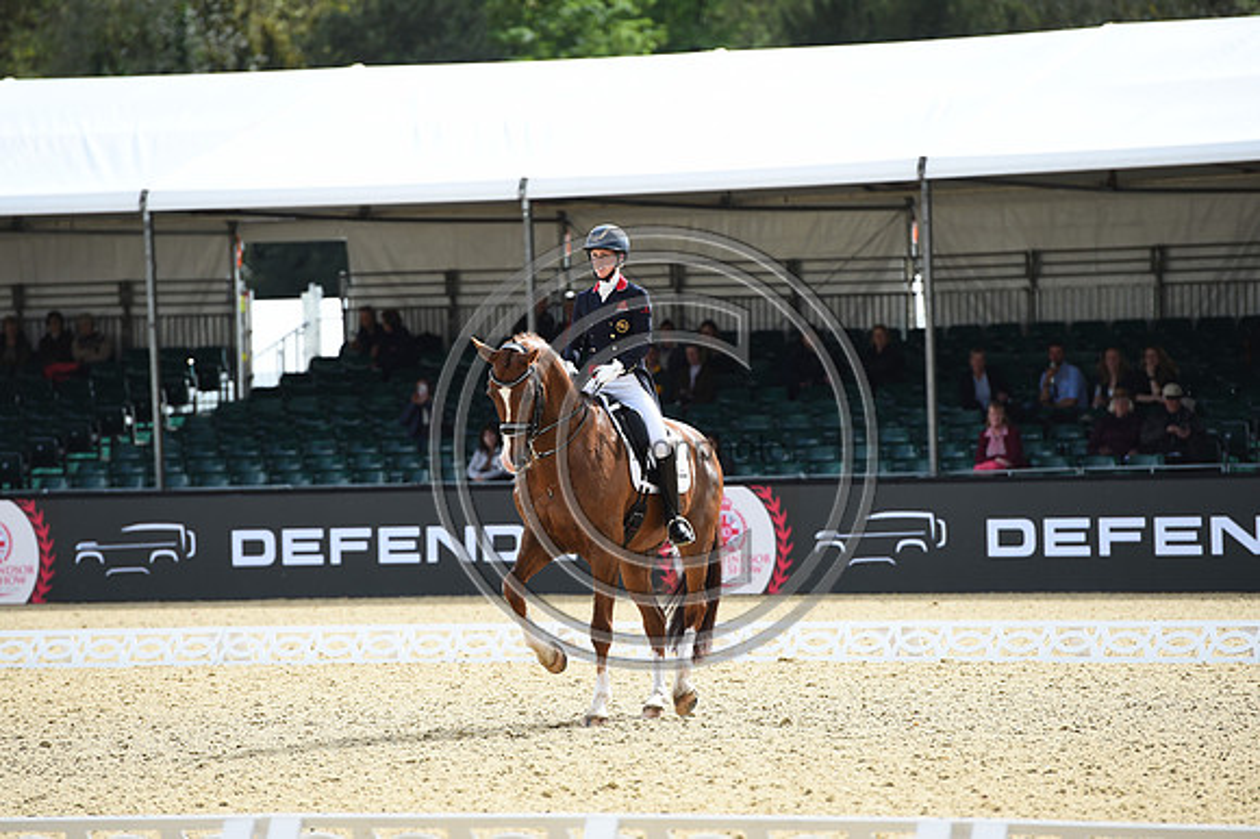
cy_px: 420
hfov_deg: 10.3
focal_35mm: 200
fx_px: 6996
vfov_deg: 6.9
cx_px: 630
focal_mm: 200
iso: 400
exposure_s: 1/1250
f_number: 4.5
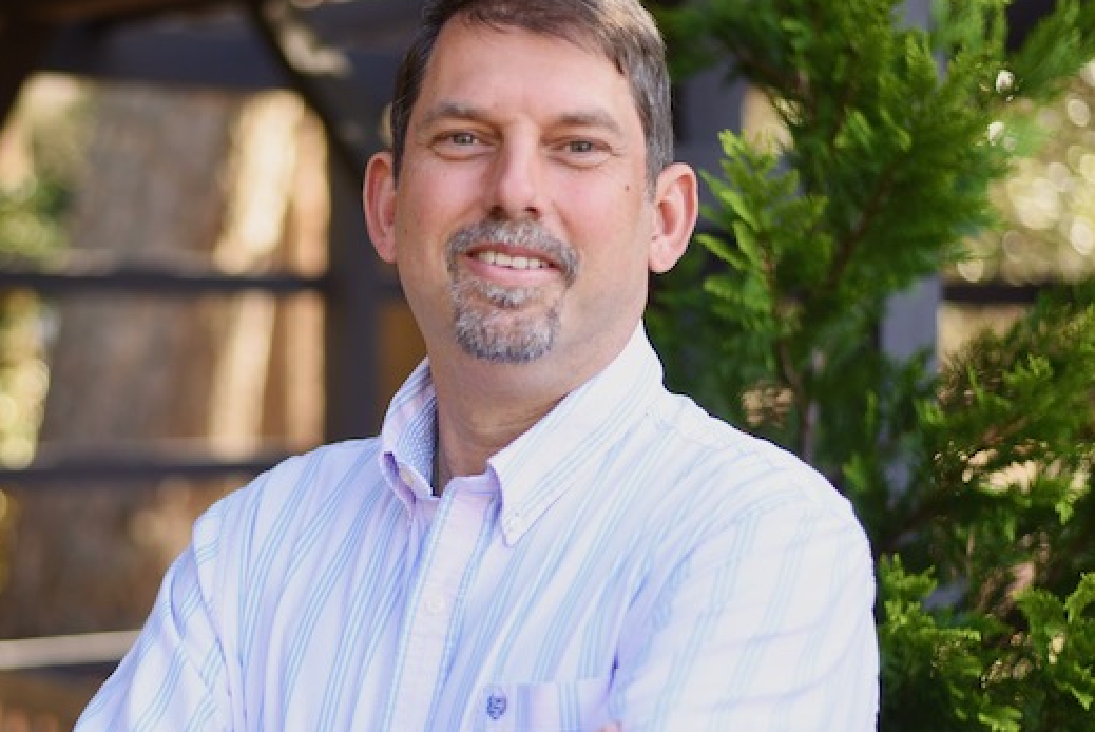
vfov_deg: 17.7
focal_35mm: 77
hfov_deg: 26.1
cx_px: 357
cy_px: 456
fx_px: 2344
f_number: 2
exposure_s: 1/1250
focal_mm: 50
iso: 400
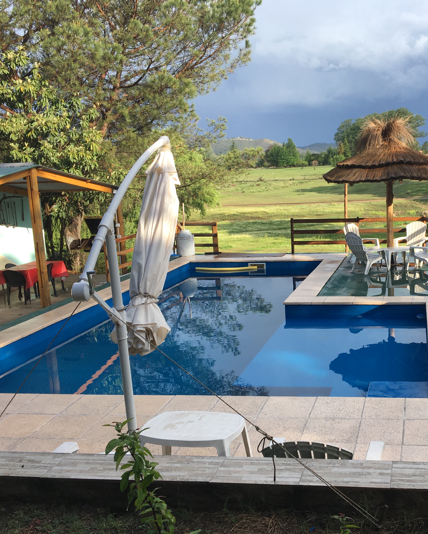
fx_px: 602
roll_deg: +1.4
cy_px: 267
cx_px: 342
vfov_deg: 47.9
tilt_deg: -10.4
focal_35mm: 38
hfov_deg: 37.7
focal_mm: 4.15
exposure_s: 1/582
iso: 25
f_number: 2.2
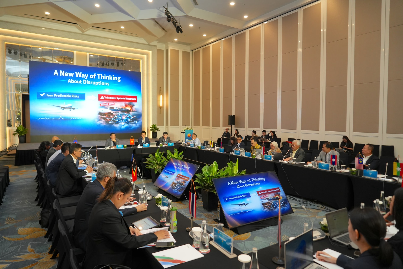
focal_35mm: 24
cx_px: 202
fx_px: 269
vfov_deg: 53.1
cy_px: 134
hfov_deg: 73.7
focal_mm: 24
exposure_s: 1/160
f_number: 4
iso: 1250
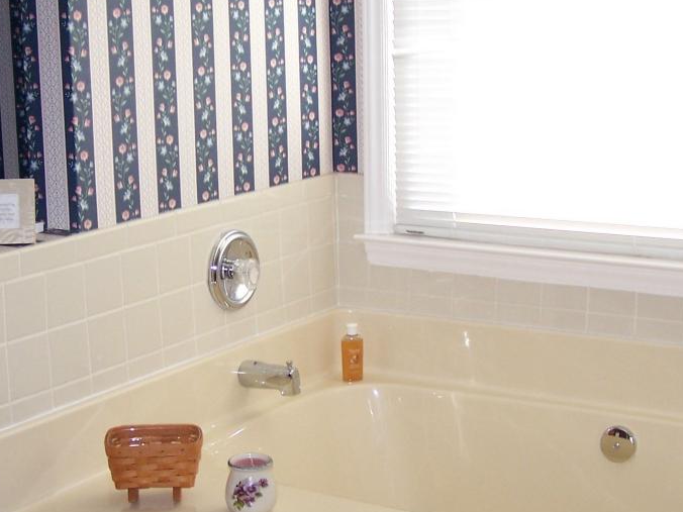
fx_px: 1421
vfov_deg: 20.4
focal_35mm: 72
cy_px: 309
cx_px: 307
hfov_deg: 27.0
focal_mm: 6.3
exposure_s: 1/60
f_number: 2.8
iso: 140
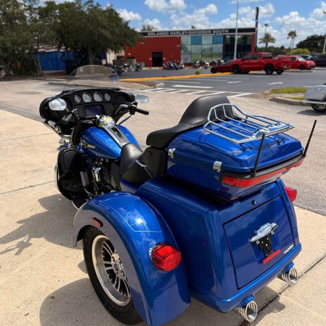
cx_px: 165
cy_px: 163
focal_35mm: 29
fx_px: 309
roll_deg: +0.9
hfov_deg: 55.6
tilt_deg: -16.6
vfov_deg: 55.6
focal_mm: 6.76
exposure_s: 1/3759
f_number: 1.78
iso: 100
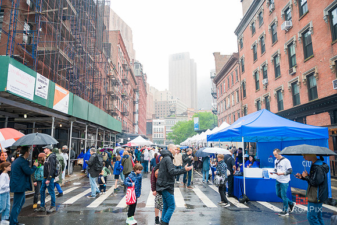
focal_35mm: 24
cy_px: 112
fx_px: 225
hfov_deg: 73.8
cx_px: 168
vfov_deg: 53.1
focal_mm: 24
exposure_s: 1/400
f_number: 3.2
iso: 320
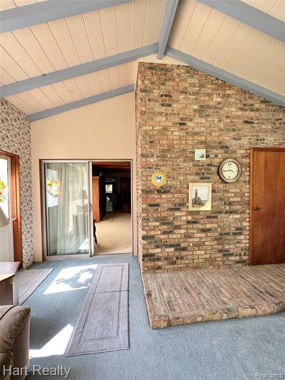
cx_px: 142
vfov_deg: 102.1
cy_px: 190
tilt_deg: -2.5
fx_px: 154
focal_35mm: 14
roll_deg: +0.8
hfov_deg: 85.7
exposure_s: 1/99
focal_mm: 2.22
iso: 80
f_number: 2.2
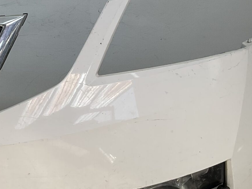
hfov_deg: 21.2
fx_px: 619
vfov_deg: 17.4
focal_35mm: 85
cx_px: -59
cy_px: 87
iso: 16
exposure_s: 1/442
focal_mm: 3
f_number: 1.8
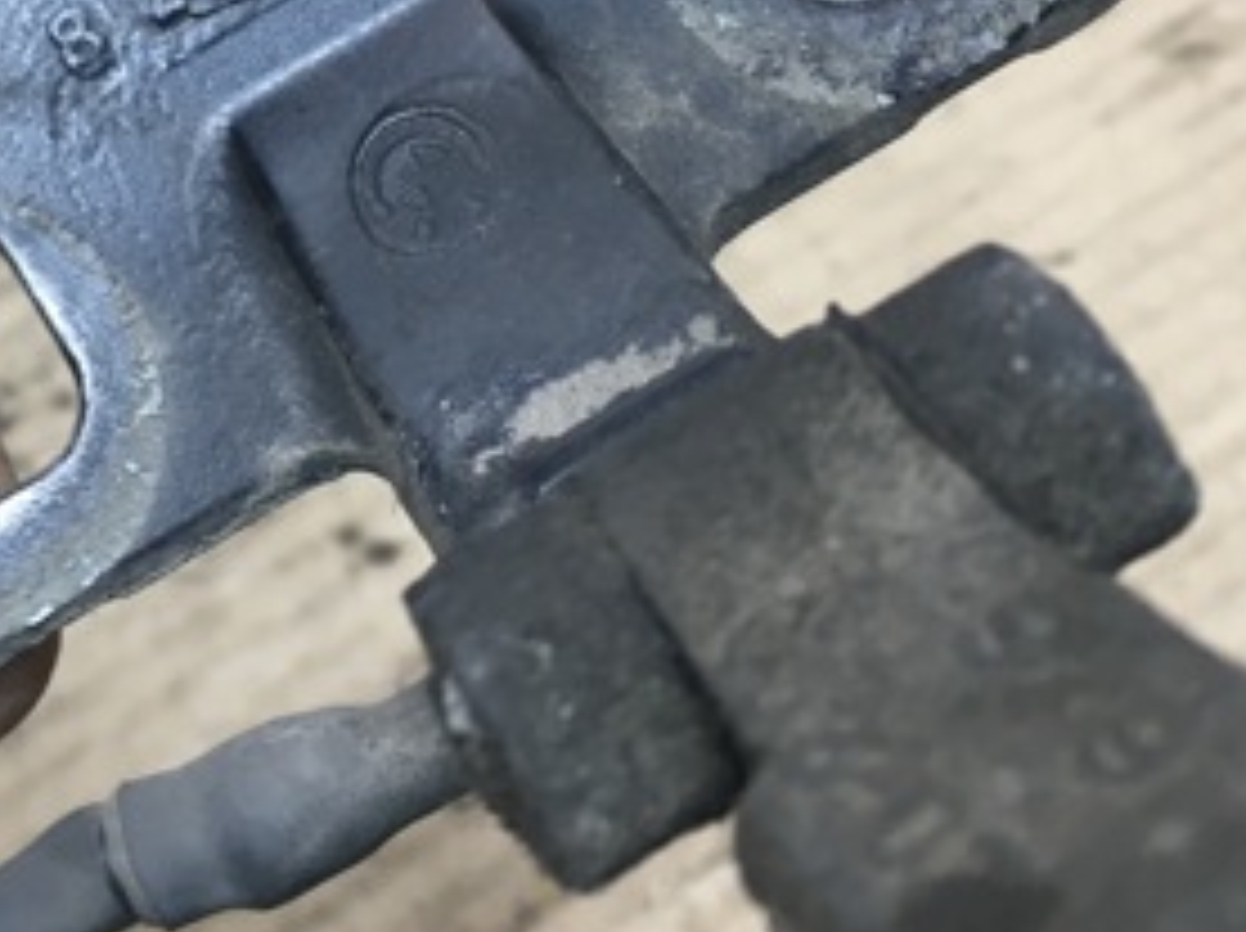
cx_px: 211
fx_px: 2409
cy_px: 65
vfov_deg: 21.3
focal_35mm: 67
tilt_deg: -48.6
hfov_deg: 28.3
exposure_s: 1/33
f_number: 2.2
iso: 80
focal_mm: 4.15
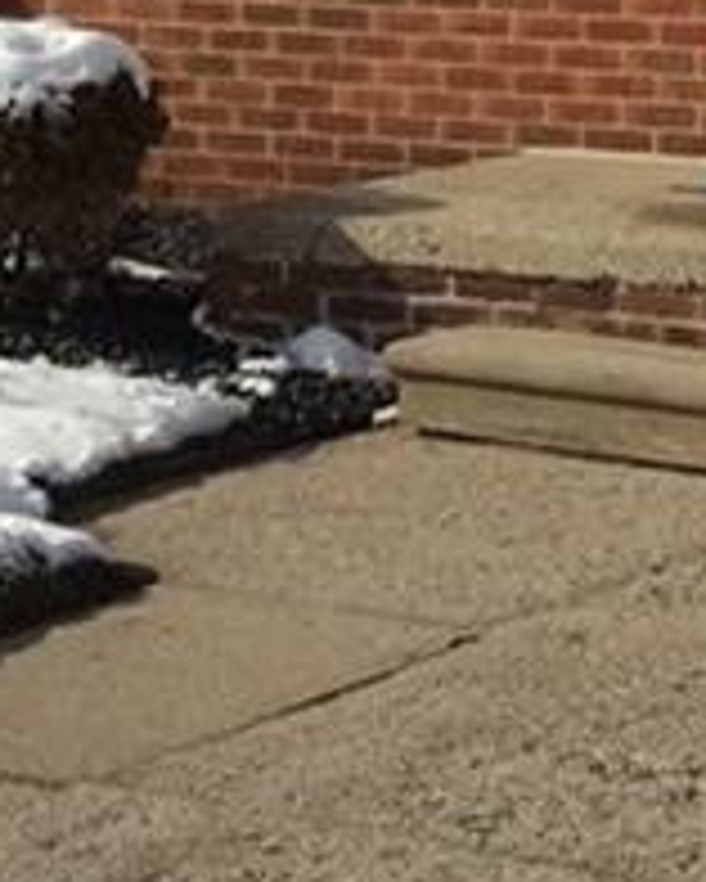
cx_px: 549
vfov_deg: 11.4
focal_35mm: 163
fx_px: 4254
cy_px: -423
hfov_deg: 9.5
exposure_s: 1/2865
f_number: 2.4
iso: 32
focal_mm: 3.3
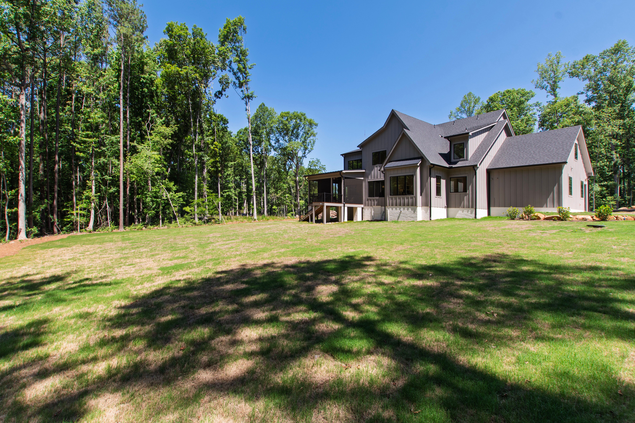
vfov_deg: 77.3
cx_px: 318
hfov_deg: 100.4
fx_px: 265
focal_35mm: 15
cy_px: 212
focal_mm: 10
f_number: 8
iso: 100
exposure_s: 1/100
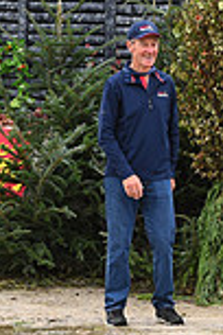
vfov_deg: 3.3
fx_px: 5825
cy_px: 188
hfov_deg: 2.2
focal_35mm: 627
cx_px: 612
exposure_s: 1/800
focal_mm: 165
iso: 560
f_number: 5
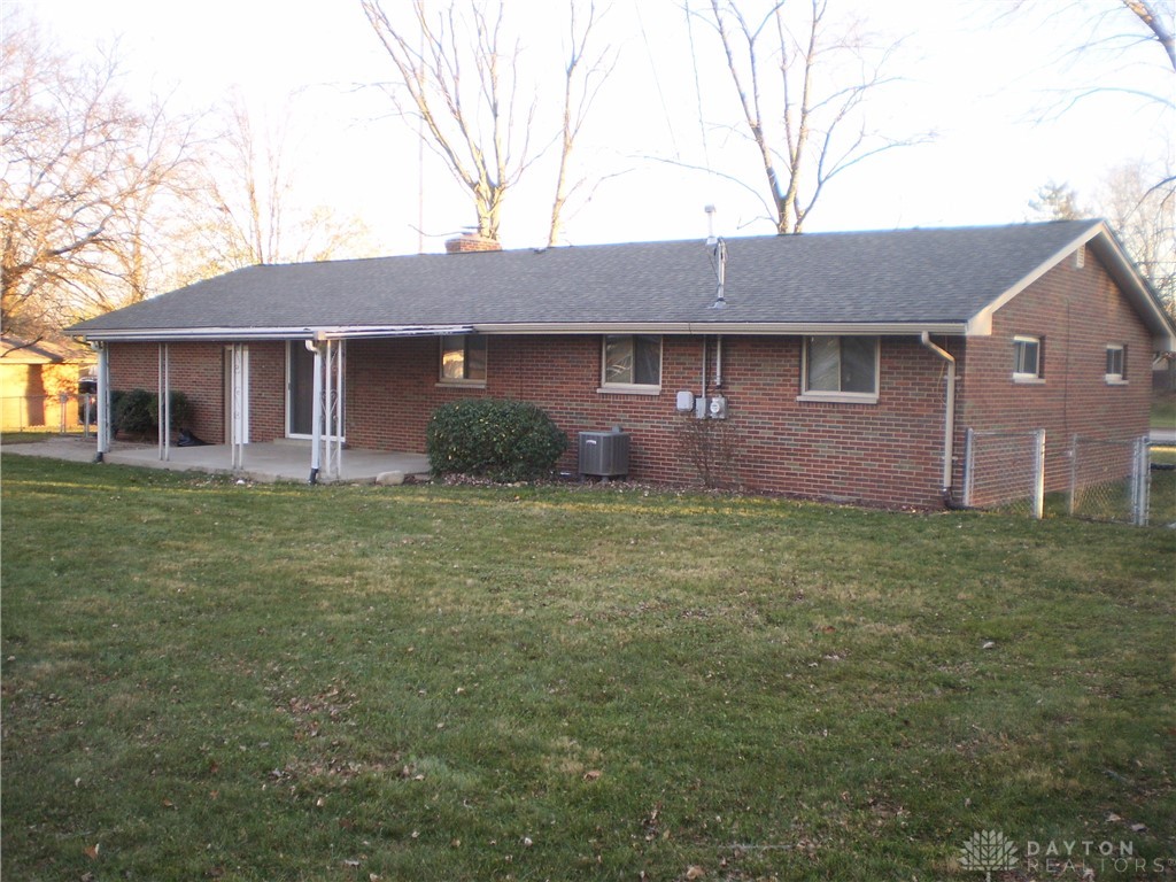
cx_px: 588
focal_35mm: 36
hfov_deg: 51.4
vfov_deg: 39.7
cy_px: 441
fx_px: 1223
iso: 64
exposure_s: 1/50
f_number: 3.1
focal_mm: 6.3
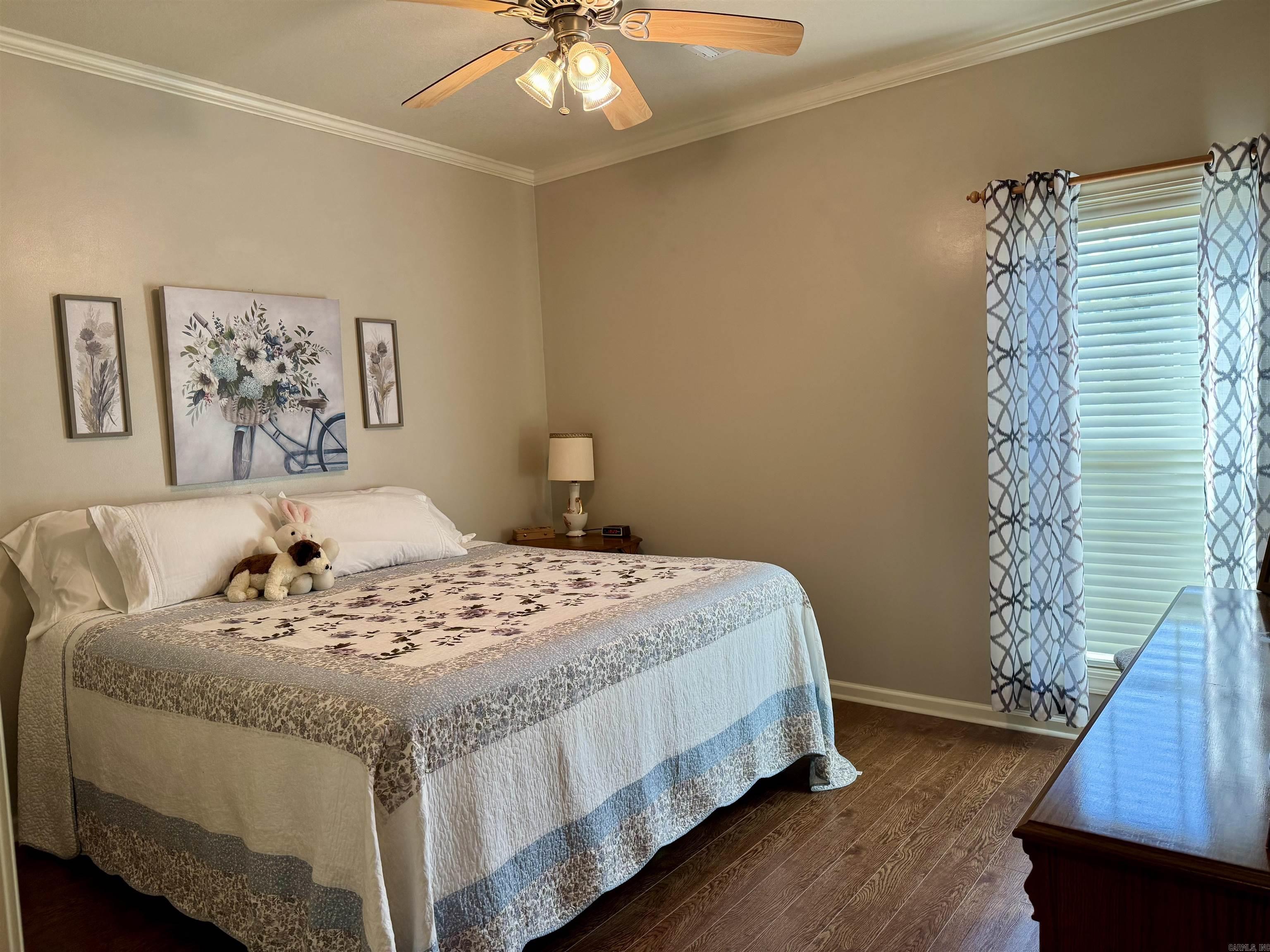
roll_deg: +2.9
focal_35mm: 24
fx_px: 881
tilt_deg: -4.4
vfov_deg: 56.8
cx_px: 635
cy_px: 476
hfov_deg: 71.6
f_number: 1.78
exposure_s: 1/120
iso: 160
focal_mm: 6.76
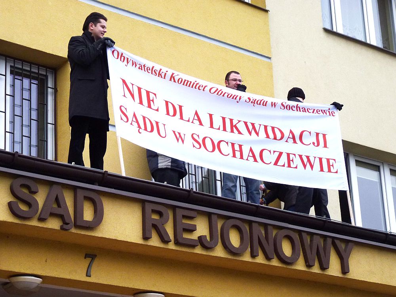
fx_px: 1041
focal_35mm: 91
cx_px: 198
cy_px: 148
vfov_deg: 16.2
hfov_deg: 21.5
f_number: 3.4
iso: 160
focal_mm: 16.1
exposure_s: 1/500
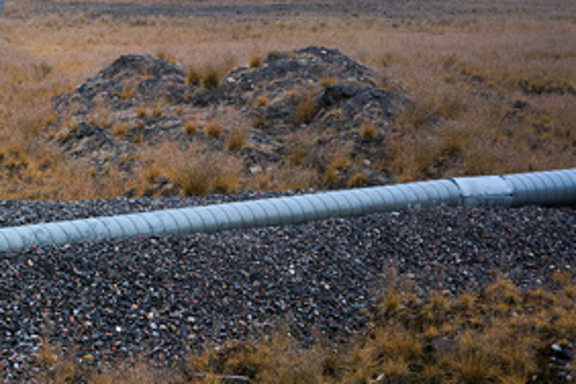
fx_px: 1392
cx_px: -102
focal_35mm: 87
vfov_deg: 15.7
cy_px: 156
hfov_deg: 21.8
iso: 400
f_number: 5.6
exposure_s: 1/30
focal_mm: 35
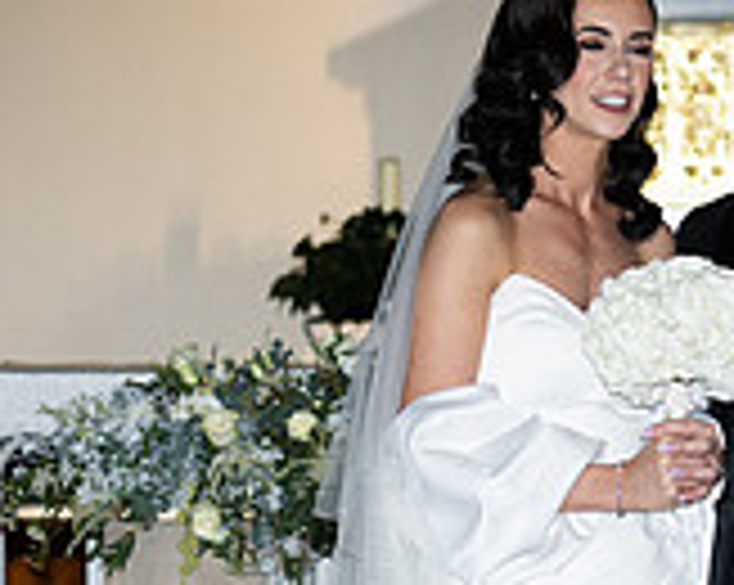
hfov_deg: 6.4
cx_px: 796
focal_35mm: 303
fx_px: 6574
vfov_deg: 5.1
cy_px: 744
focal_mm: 70
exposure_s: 1/250
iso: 125
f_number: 2.8
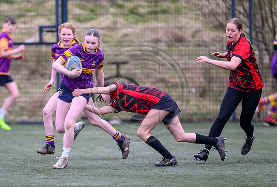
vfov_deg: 2.3
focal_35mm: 602
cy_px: 120
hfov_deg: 3.4
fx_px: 4651
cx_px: 99
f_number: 3.2
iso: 500
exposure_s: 1/1250
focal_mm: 400
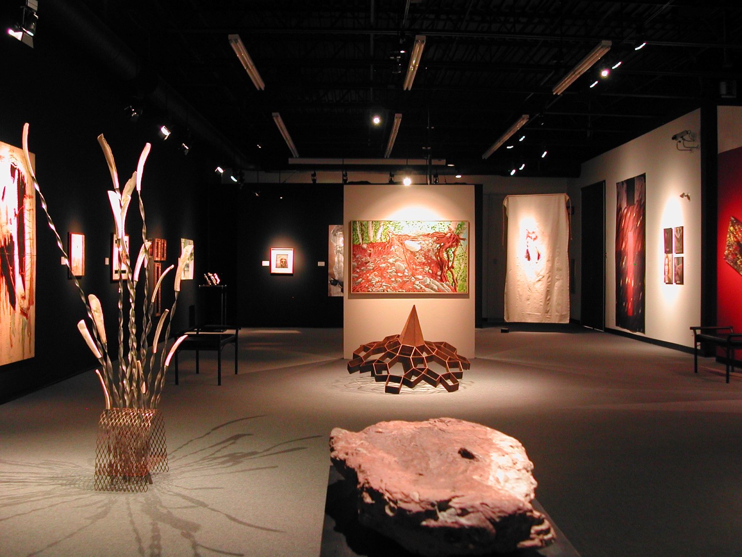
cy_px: 278
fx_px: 815
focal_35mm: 38
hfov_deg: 49.0
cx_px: 371
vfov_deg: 37.7
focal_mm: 8
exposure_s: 1/3.3
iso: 213
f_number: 2.8
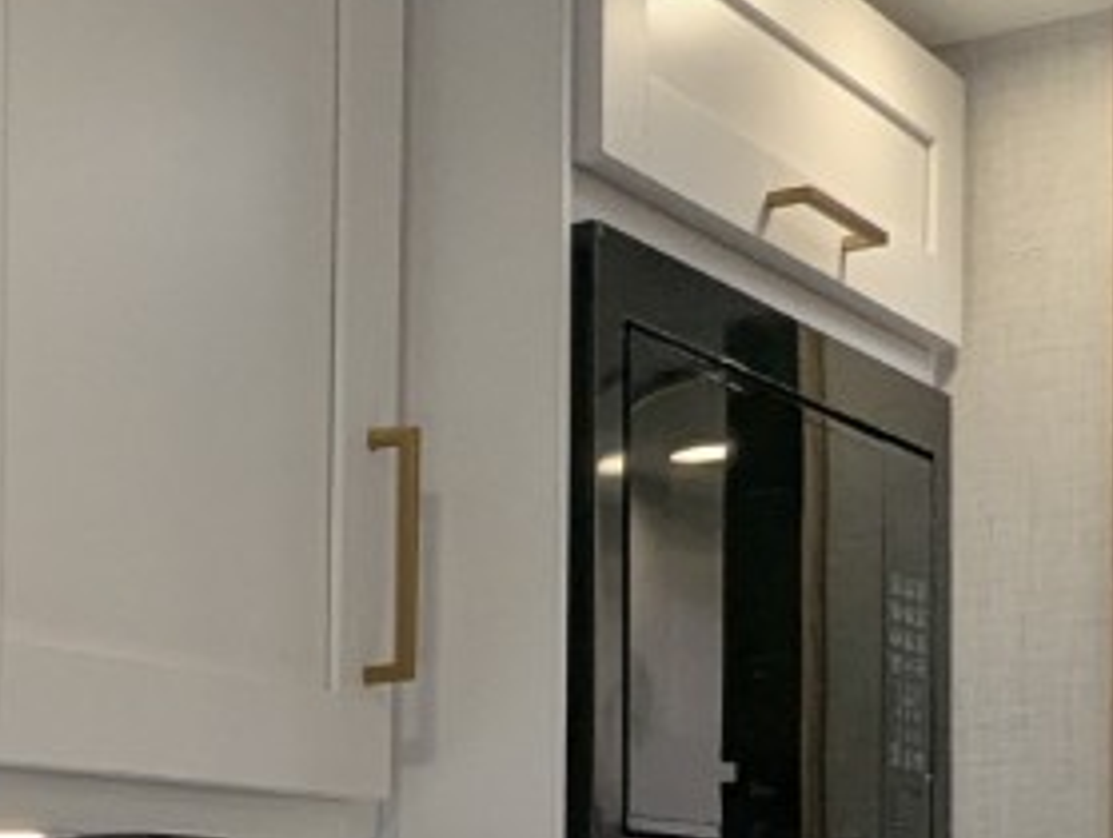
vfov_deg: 17.6
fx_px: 2576
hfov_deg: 23.0
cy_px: 1018
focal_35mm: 80
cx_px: -102
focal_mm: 2.35
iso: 58
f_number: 2.2
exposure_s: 1/232
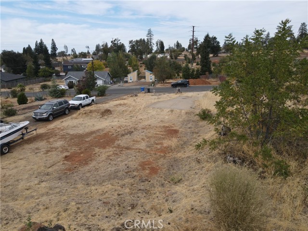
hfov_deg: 71.6
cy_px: 116
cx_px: 154
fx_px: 214
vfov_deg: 56.8
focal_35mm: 24
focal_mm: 4.5
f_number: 2.8
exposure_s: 1/500
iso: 100
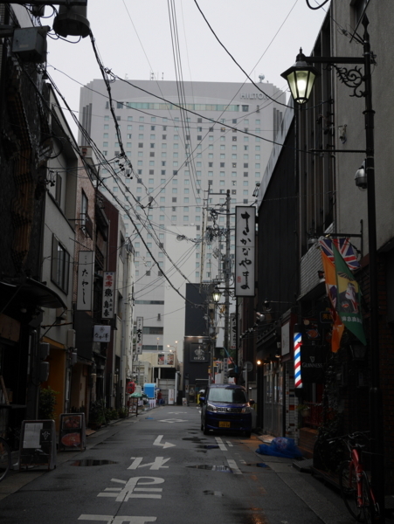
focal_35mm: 48
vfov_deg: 39.6
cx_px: 197
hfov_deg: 30.3
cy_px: 262
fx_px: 727
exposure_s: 1/60
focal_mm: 24
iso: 200
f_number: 5
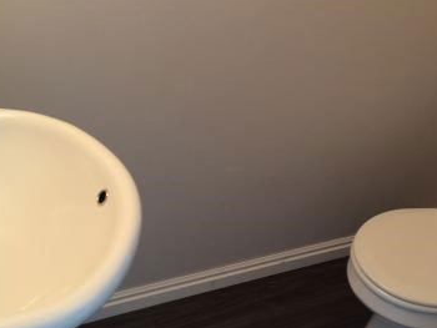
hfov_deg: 35.9
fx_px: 670
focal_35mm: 53
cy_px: 176
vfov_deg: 27.5
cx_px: 285
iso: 64
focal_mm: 4.15
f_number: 2.2
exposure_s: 1/30
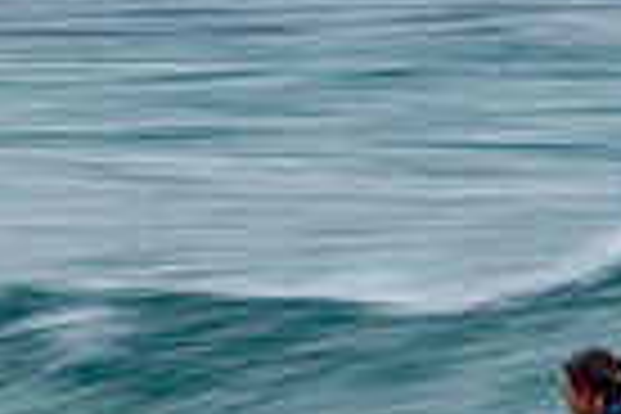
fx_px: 52350
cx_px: 616
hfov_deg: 0.7
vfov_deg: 0.5
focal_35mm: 3035
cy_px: 736
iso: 100
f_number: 22
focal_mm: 480
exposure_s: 1/25
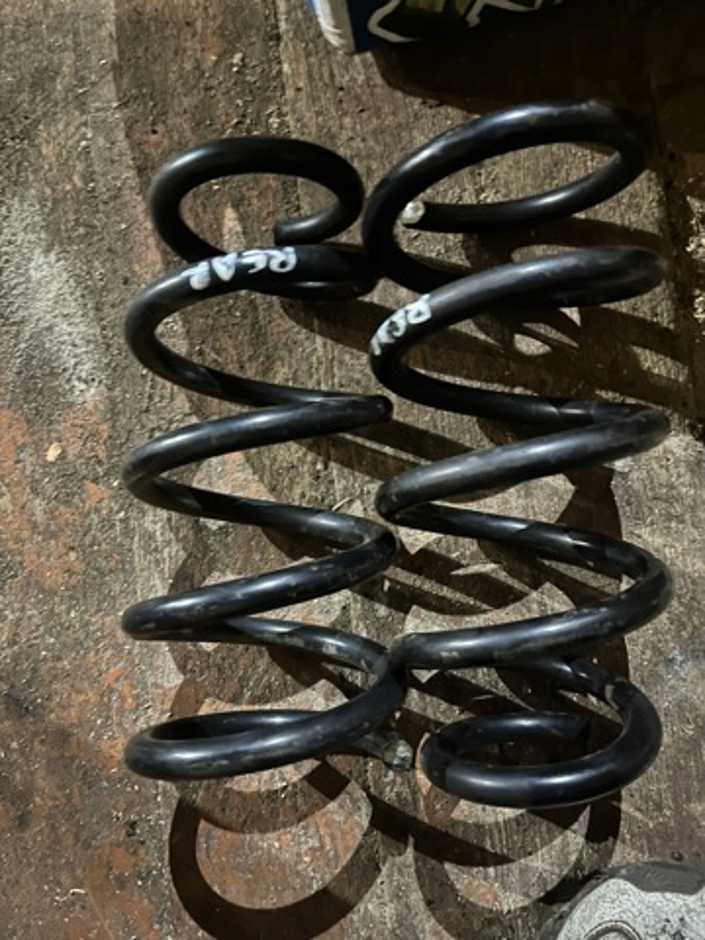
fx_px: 706
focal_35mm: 26
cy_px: 470
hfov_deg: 53.1
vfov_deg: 67.3
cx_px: 352
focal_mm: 5.1
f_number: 1.6
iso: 800
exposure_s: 1/9
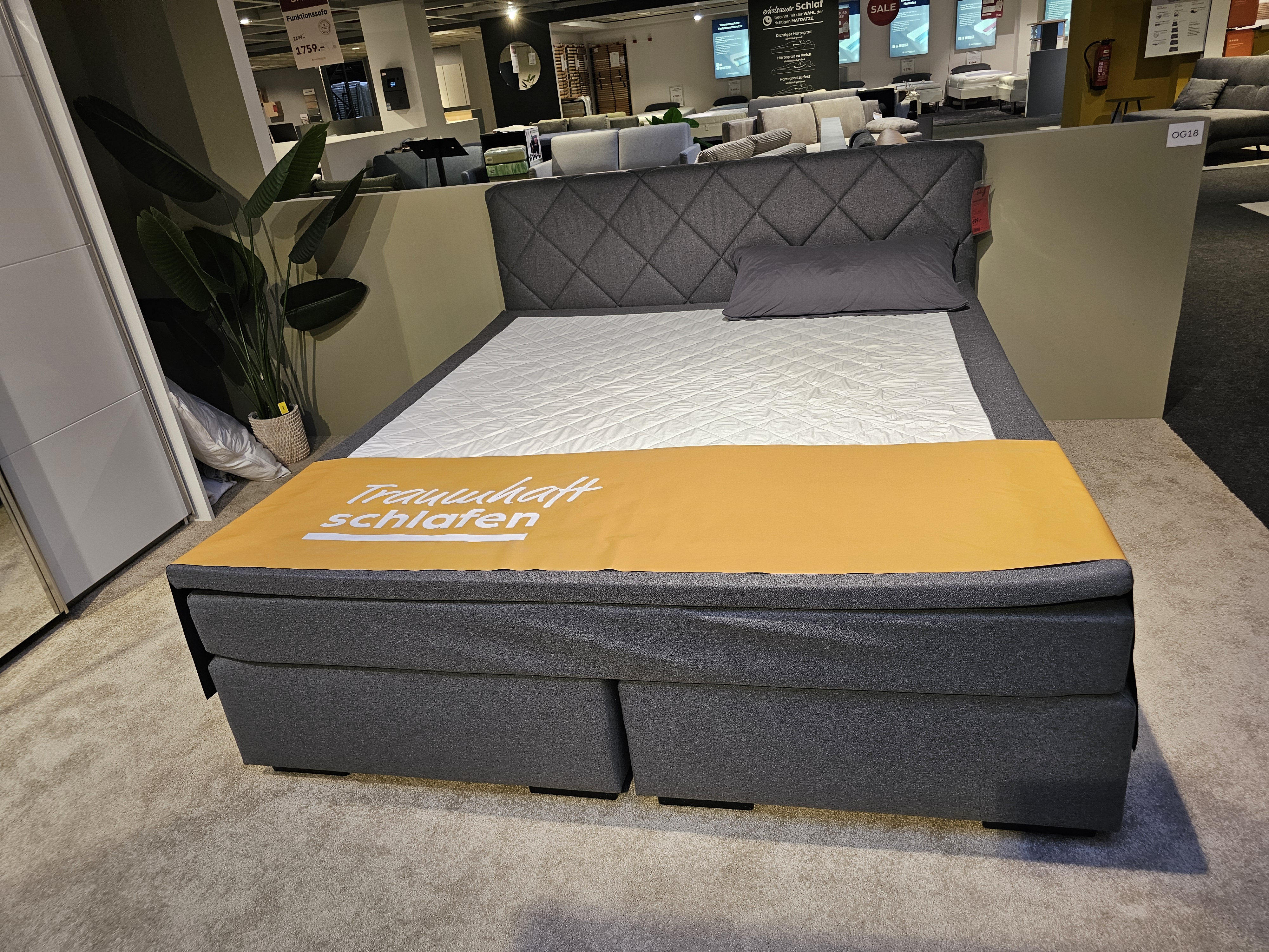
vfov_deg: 58.9
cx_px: 634
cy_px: 476
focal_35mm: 23
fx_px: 843
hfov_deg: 73.9
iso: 125
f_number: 1.7
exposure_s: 1/100
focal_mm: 6.3
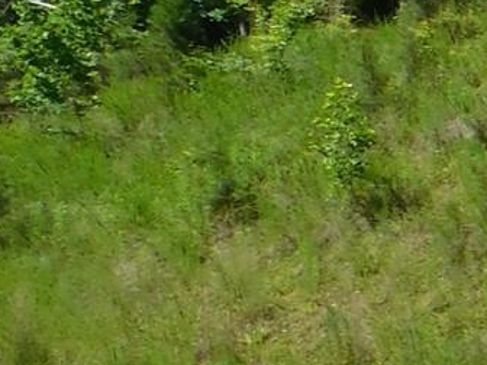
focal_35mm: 140
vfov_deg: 10.5
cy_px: 351
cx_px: 1464
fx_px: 1970
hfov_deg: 10.2
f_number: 3
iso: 125
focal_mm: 4
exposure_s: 1/1500
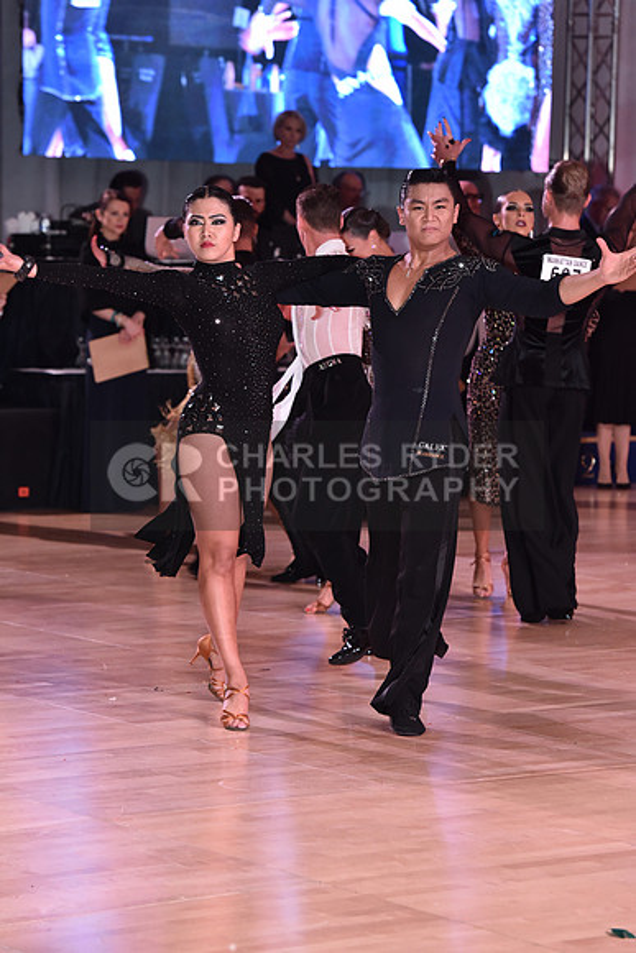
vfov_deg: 15.8
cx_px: 318
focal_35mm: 130
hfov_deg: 10.6
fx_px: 3443
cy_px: 476
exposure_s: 1/250
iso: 1600
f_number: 5
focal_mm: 130
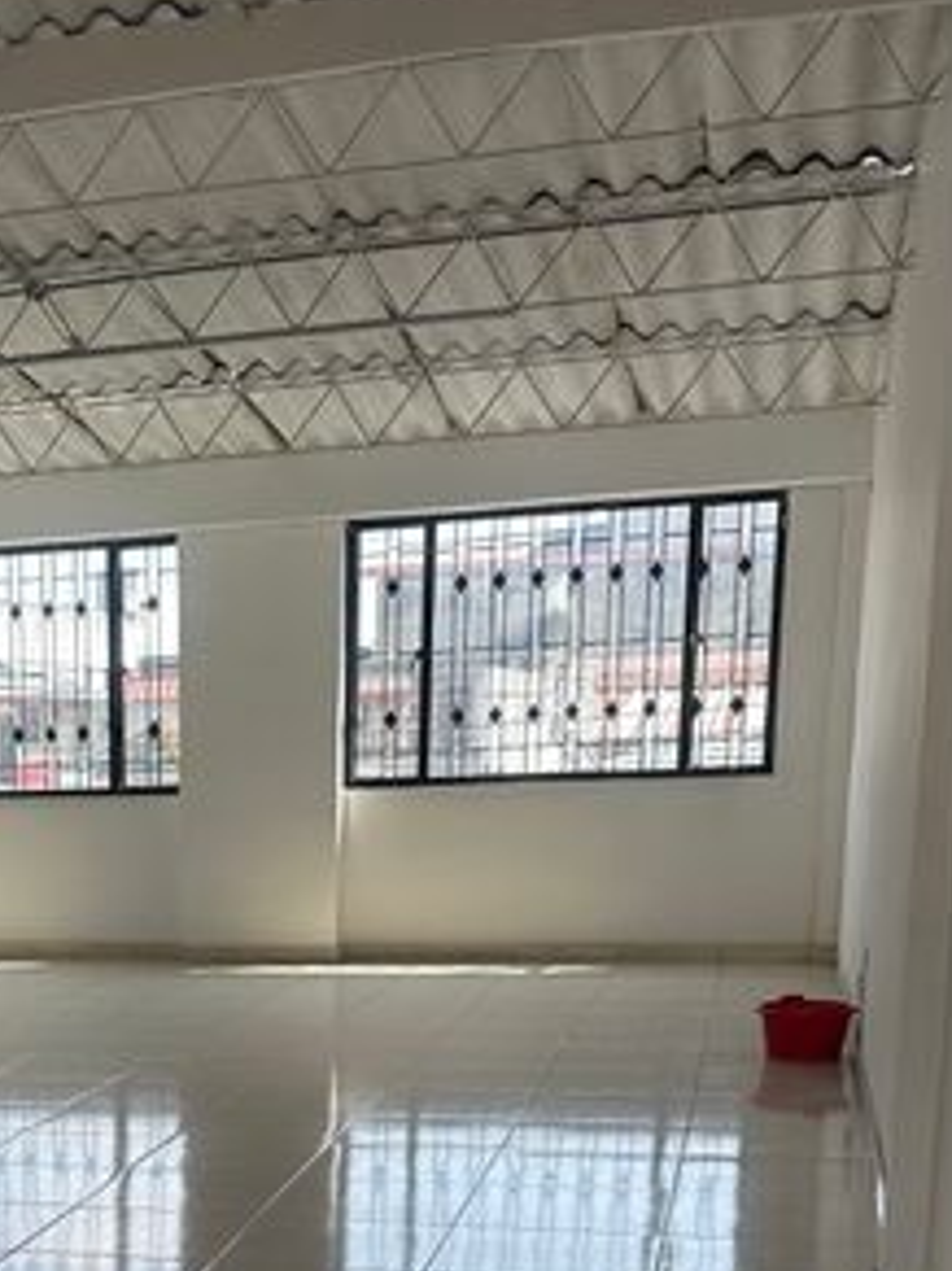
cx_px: 9
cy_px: 1251
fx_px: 2018
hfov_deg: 25.3
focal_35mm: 55
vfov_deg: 32.4
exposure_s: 1/549
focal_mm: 6.86
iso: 80
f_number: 1.78
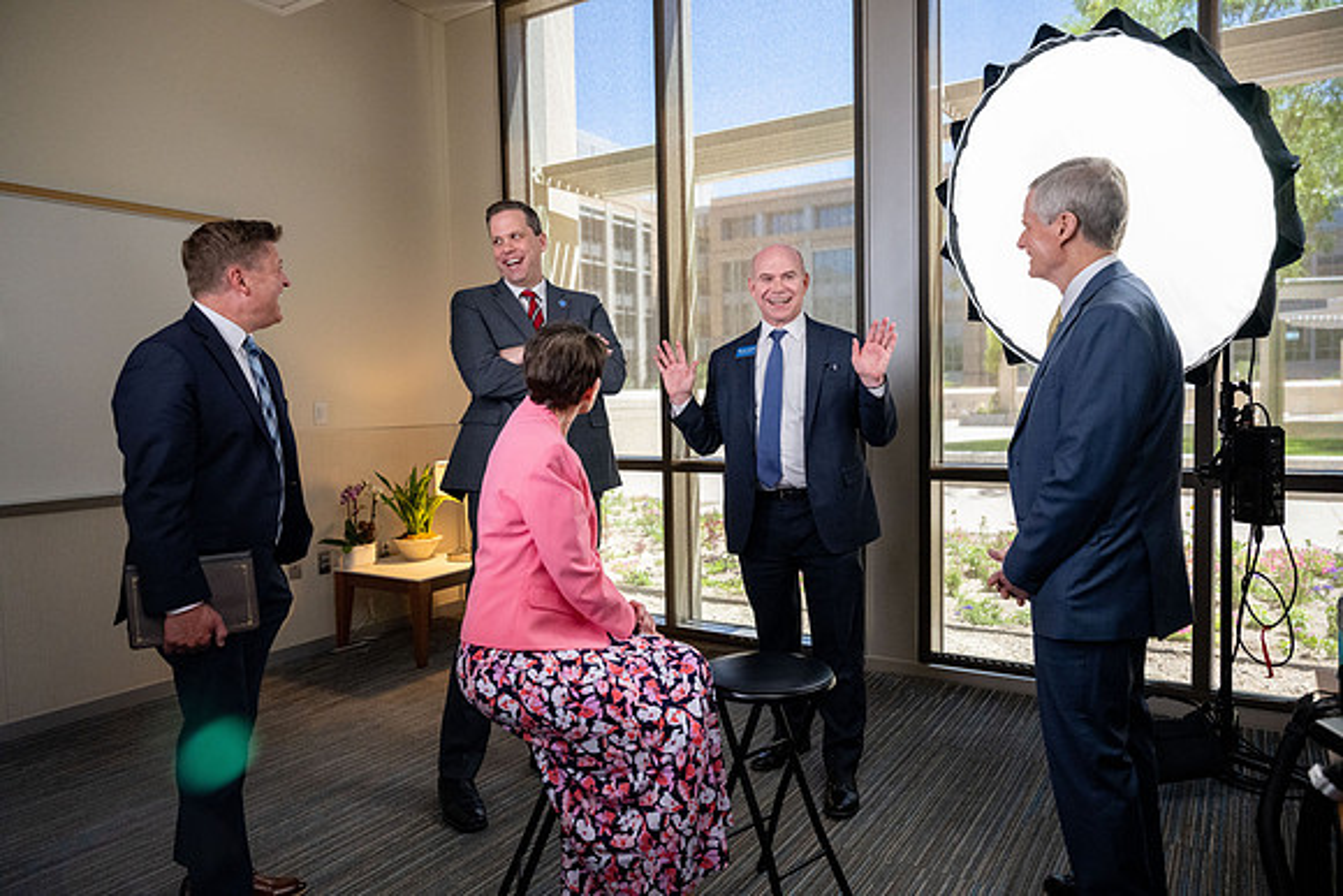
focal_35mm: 24
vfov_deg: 53.2
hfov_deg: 73.7
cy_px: 448
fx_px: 896
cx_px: 672
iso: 2500
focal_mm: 24
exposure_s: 1/400
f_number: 4
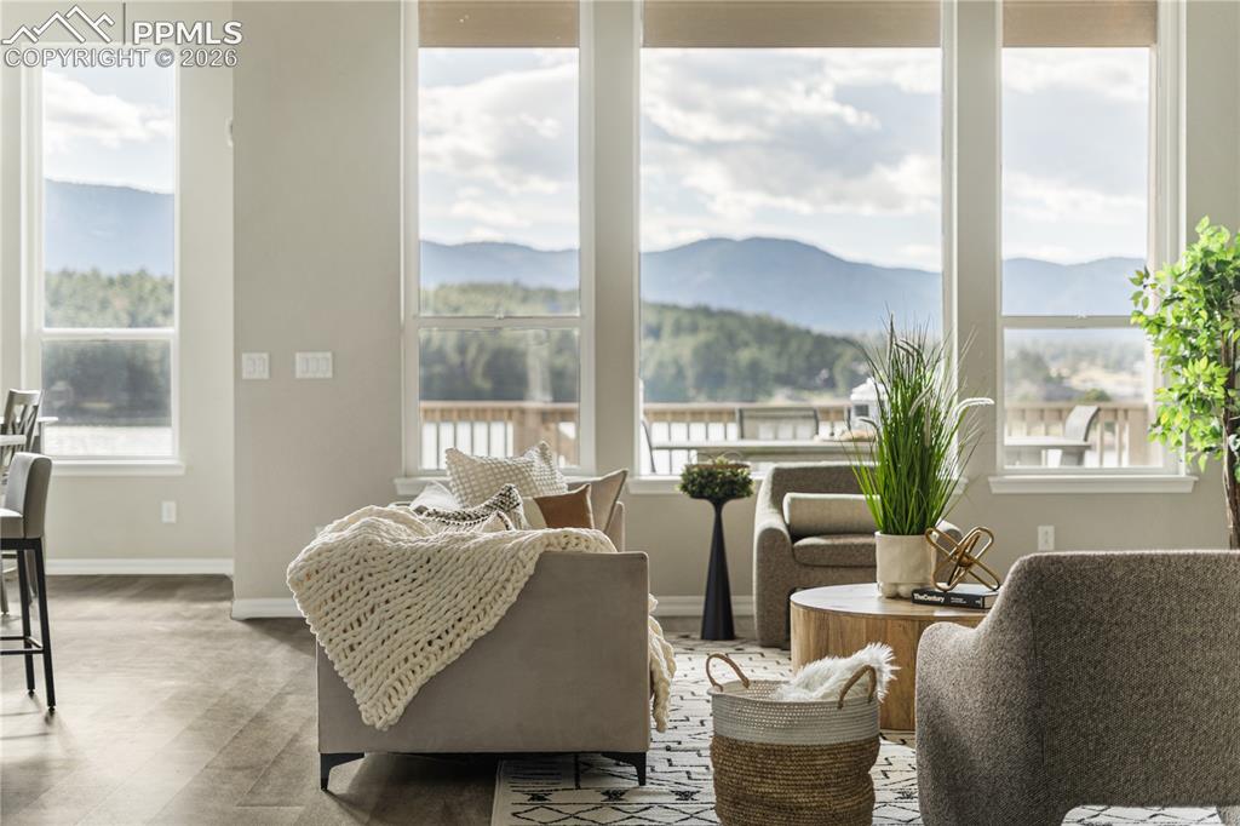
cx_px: 620
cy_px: 413
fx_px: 1722
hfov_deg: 39.6
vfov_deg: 27.0
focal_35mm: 50
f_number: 1.8
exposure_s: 1/100
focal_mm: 50
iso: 160
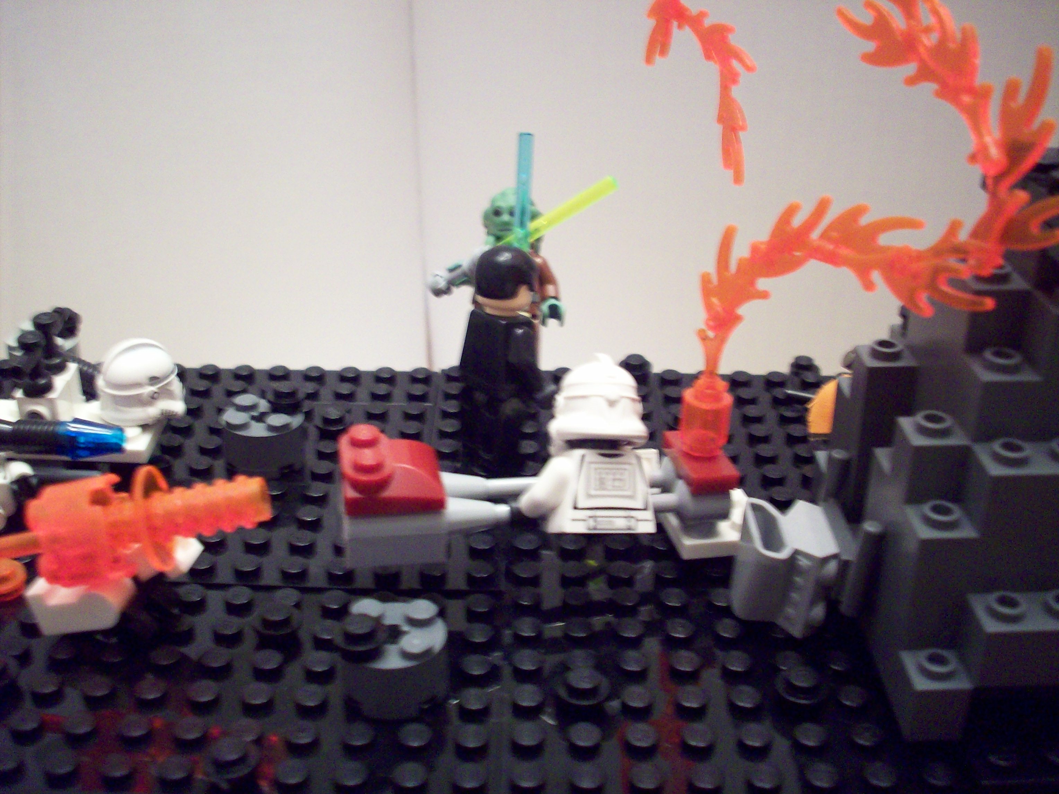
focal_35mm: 37
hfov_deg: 50.1
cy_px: 397
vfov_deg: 38.7
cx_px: 530
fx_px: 1132
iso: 200
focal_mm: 6.2
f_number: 2.8
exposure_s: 1/8
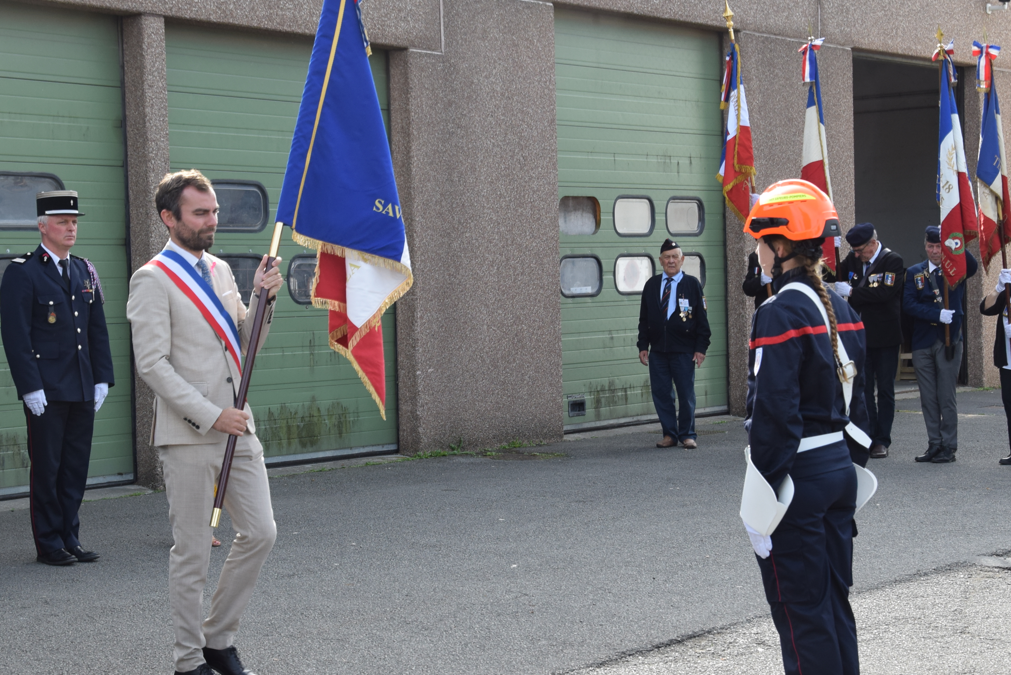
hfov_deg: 25.4
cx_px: 542
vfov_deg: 17.1
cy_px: 365
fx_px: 2241
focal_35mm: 80
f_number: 8
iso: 360
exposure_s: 1/250
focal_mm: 35
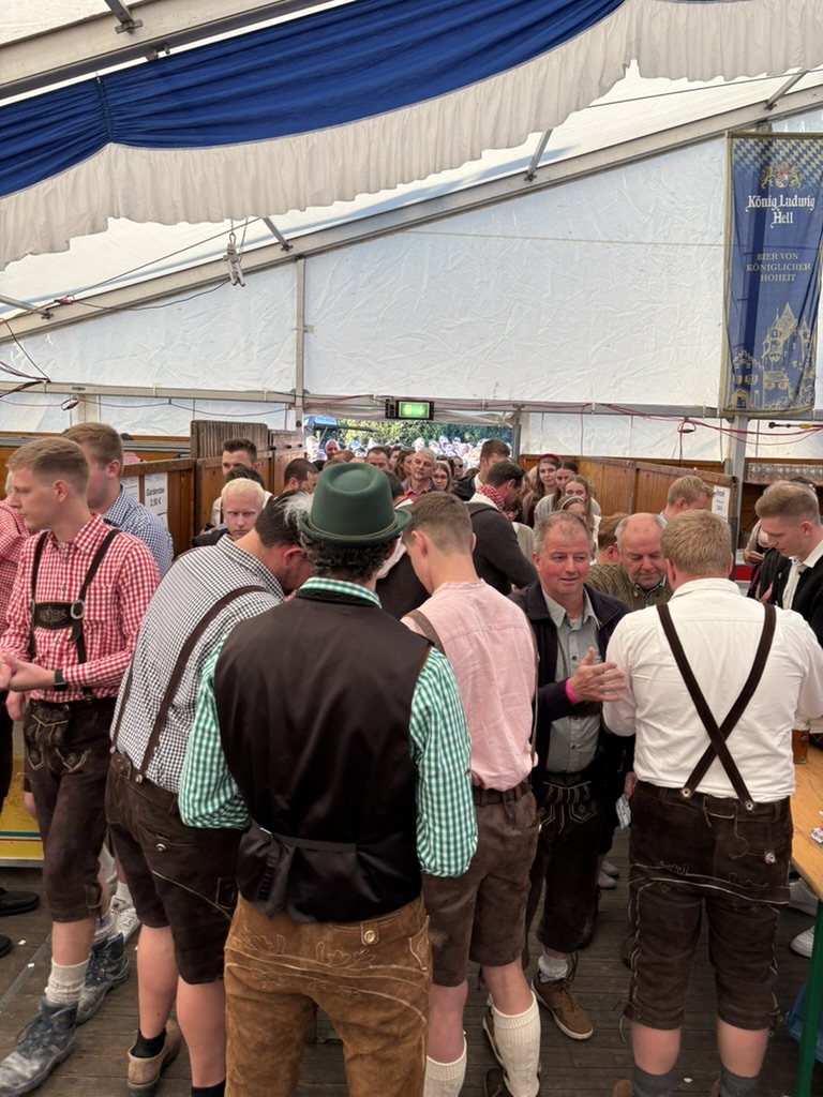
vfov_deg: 67.3
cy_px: 548
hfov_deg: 53.1
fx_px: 824
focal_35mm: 26
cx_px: 412
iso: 50
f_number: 1.6
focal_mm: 5.96
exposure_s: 1/100
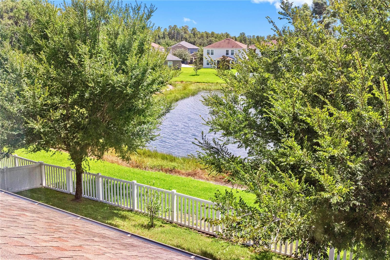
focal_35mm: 35
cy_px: 130
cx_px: 195
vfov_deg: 37.8
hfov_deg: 54.4
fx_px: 379
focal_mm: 35
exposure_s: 1/3200
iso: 1600
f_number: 11
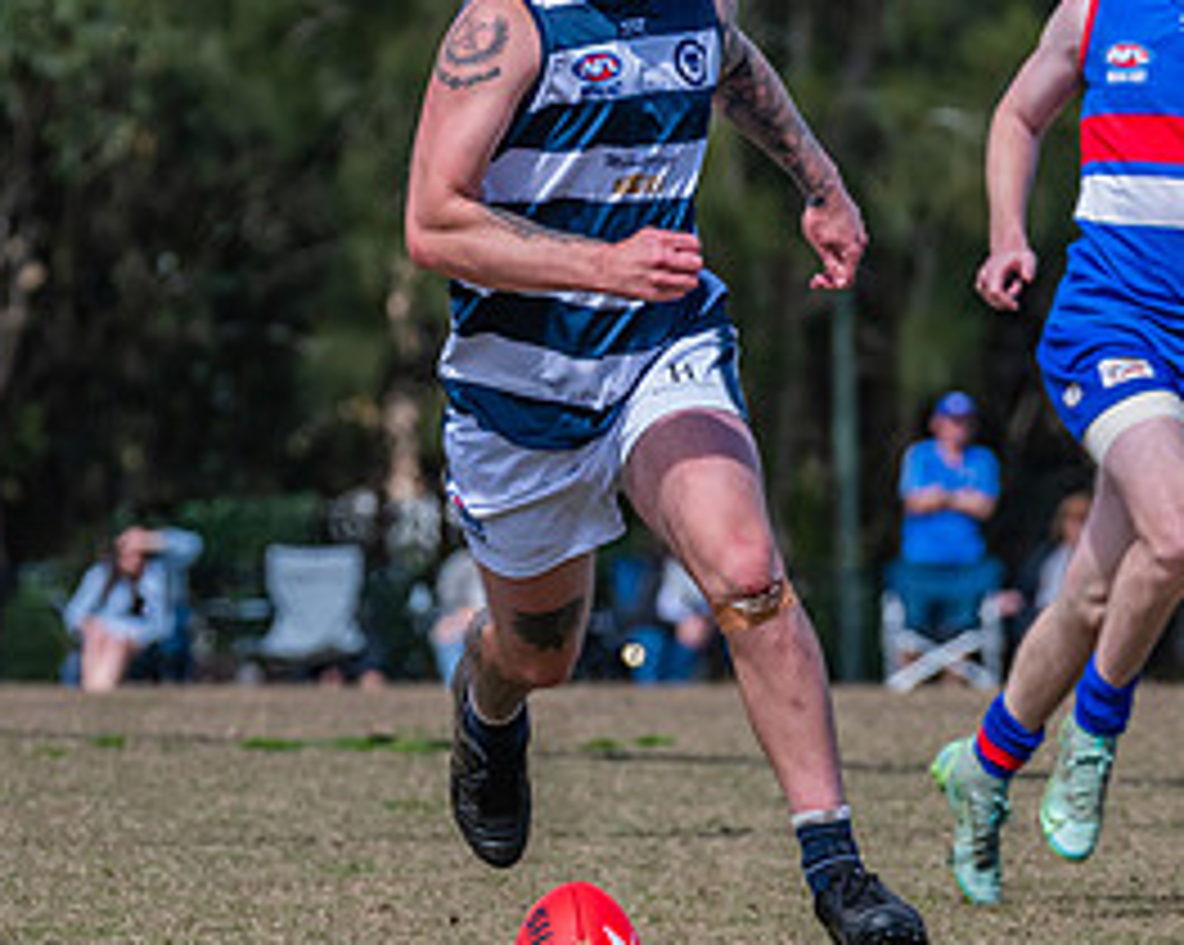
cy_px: 470
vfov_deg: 2.7
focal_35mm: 578
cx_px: 599
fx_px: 20239
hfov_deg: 3.4
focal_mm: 270
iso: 800
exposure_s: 1/1600
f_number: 7.1
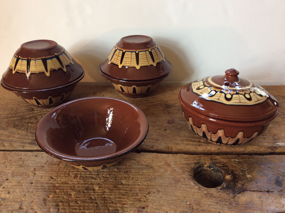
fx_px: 263
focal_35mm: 32
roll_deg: +0.4
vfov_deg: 44.1
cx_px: 142
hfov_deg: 56.9
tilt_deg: -30.3
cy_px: 106
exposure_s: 1/25
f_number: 2.4
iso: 40
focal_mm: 3.3
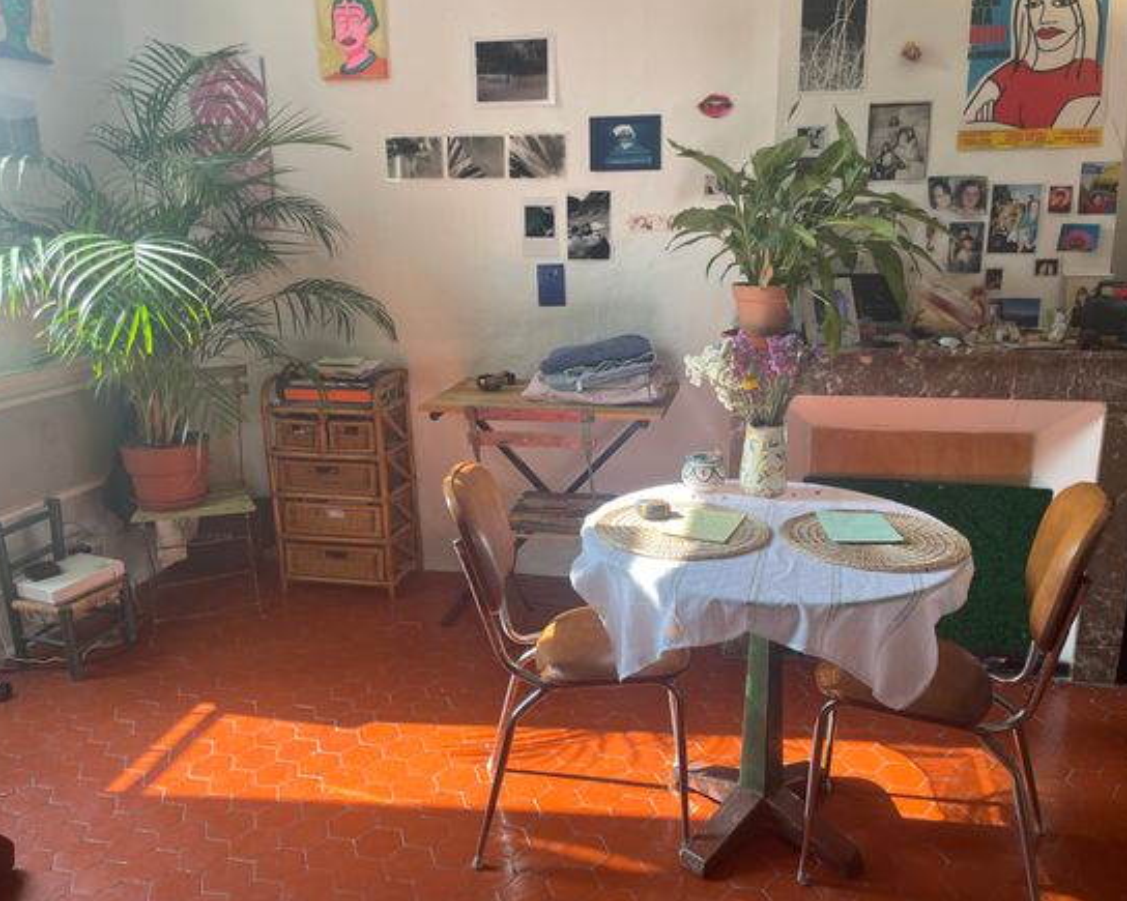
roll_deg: +0.2
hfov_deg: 62.2
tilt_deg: -12.6
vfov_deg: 51.5
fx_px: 934
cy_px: 458
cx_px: 599
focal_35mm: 28
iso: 40
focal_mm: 4.2
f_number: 1.6
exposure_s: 1/100
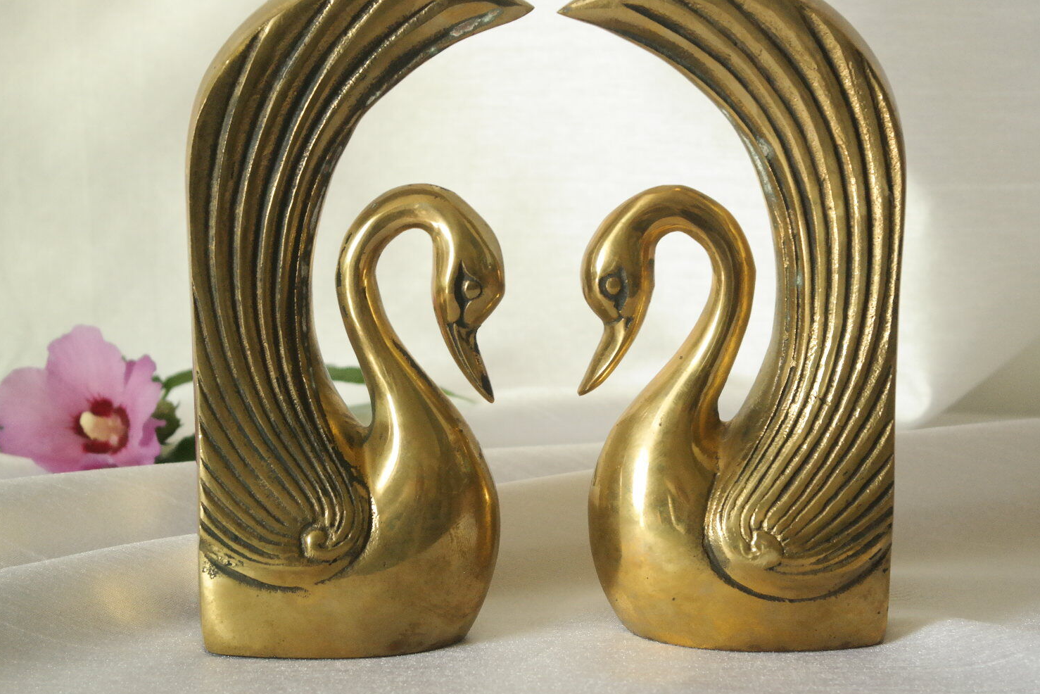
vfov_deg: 15.2
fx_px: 2600
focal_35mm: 90
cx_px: 559
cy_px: 348
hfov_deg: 22.6
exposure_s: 1/30
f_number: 5.6
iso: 1600
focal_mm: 50
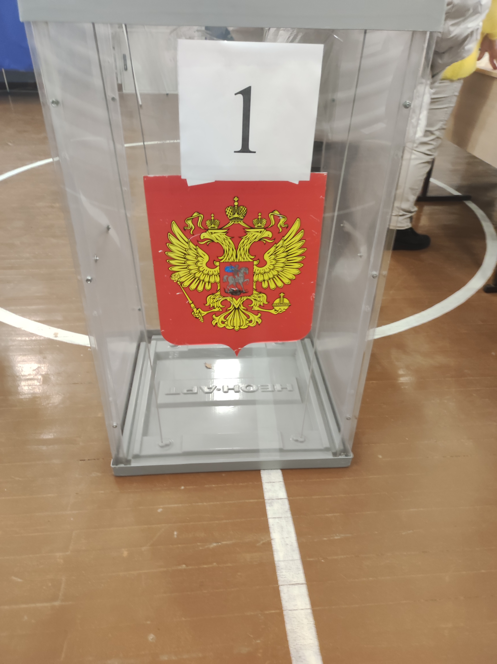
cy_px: 332
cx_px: 248
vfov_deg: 91.1
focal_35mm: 17
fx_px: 326
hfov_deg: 74.6
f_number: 1.79
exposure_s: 1/50
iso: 731
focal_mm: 4.7
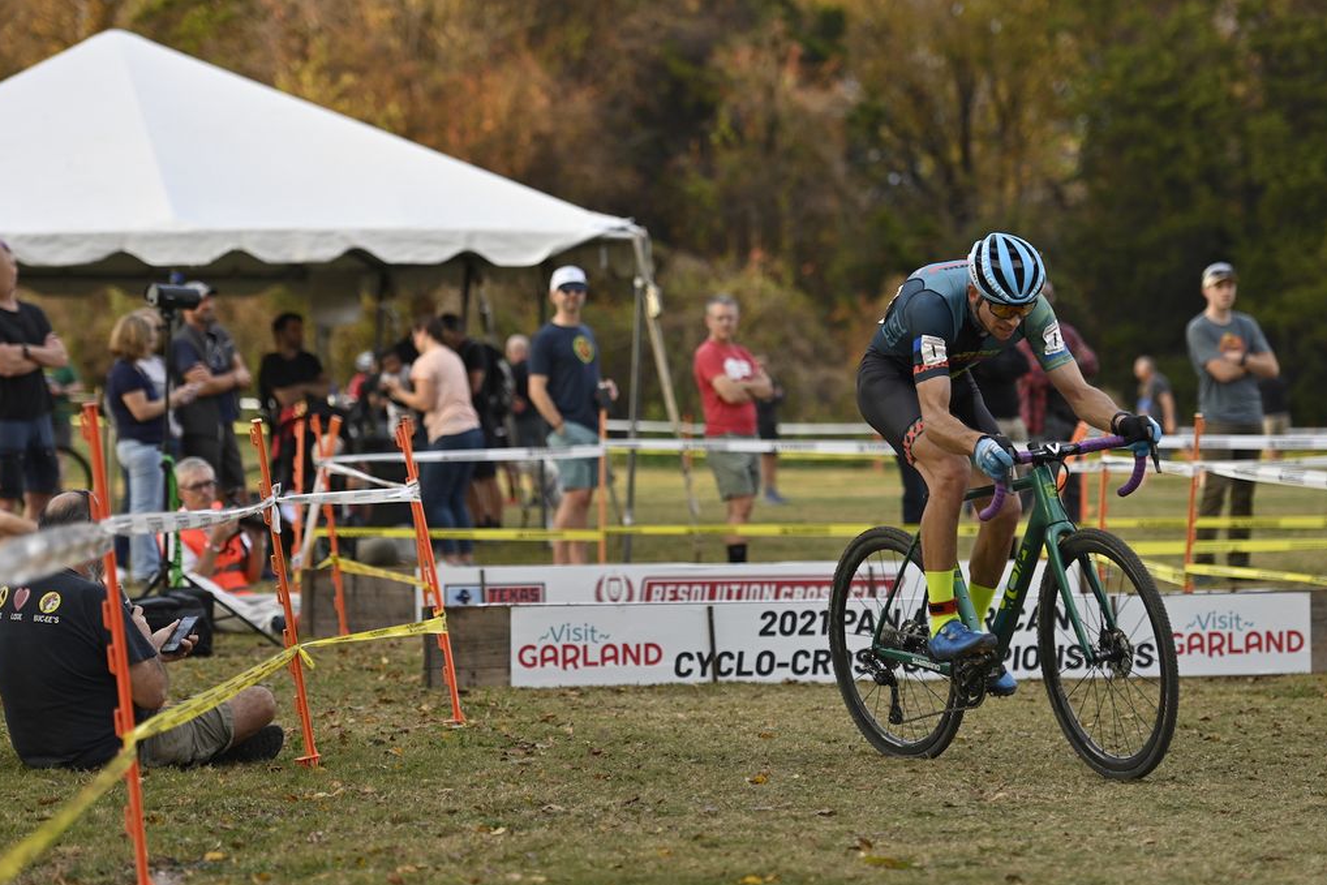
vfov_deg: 10.4
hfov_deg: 15.5
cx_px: 667
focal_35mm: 132
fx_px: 4866
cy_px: 519
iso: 200
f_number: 2.8
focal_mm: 112
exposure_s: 1/800
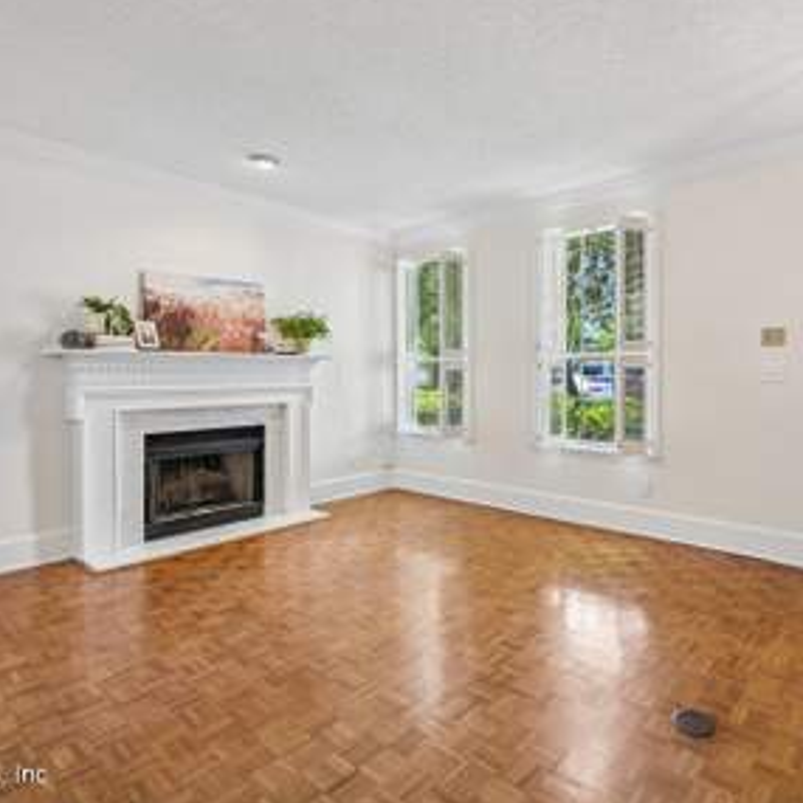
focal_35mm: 20
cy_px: 362
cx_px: 490
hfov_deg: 73.8
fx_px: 525
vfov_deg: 74.6
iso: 400
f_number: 8
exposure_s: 1/10
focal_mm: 14
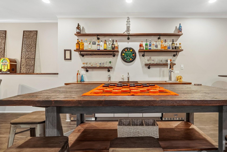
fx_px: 113
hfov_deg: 89.5
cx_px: 129
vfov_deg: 67.4
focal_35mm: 18
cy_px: 76
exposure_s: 1/2
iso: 400
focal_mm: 10
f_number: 8
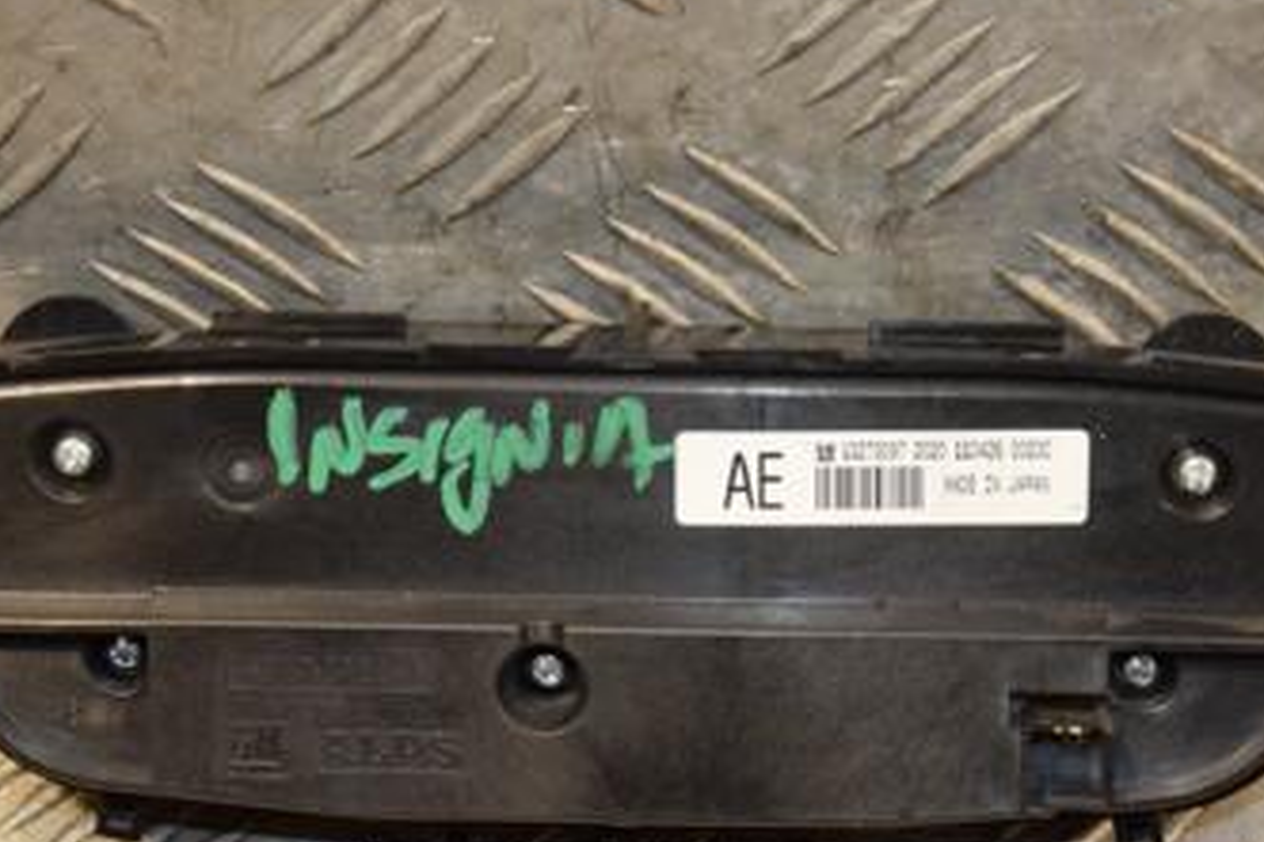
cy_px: 591
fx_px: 4278
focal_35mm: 122
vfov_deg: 11.2
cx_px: 670
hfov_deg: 16.8
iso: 800
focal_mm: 45
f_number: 5
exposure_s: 1/200
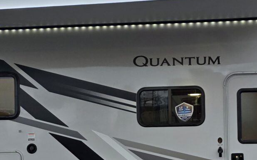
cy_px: 111
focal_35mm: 76
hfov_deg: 27.1
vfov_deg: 17.1
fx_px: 532
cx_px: 160
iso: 50
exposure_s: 1/359
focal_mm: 6.3
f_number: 1.7
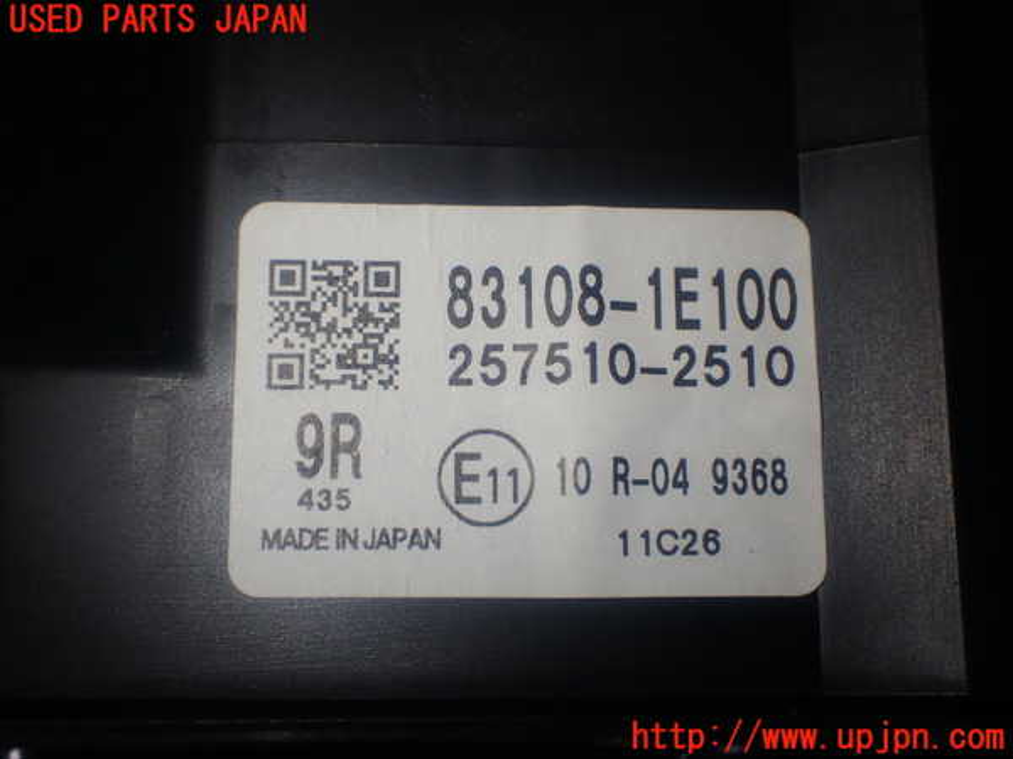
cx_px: 506
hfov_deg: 42.9
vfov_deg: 32.9
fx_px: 1288
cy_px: 380
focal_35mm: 44
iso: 125
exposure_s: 1/80
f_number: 2.9
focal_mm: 7.84
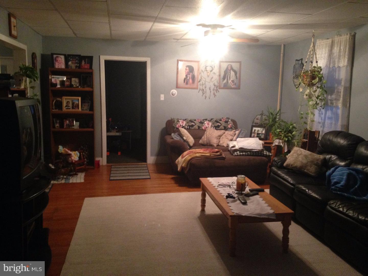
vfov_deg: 42.9
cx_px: 184
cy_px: 138
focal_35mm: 33
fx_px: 351
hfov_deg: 55.4
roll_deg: -1.8
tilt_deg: -8.6
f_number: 2.4
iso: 400
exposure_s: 1/15
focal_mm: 4.12
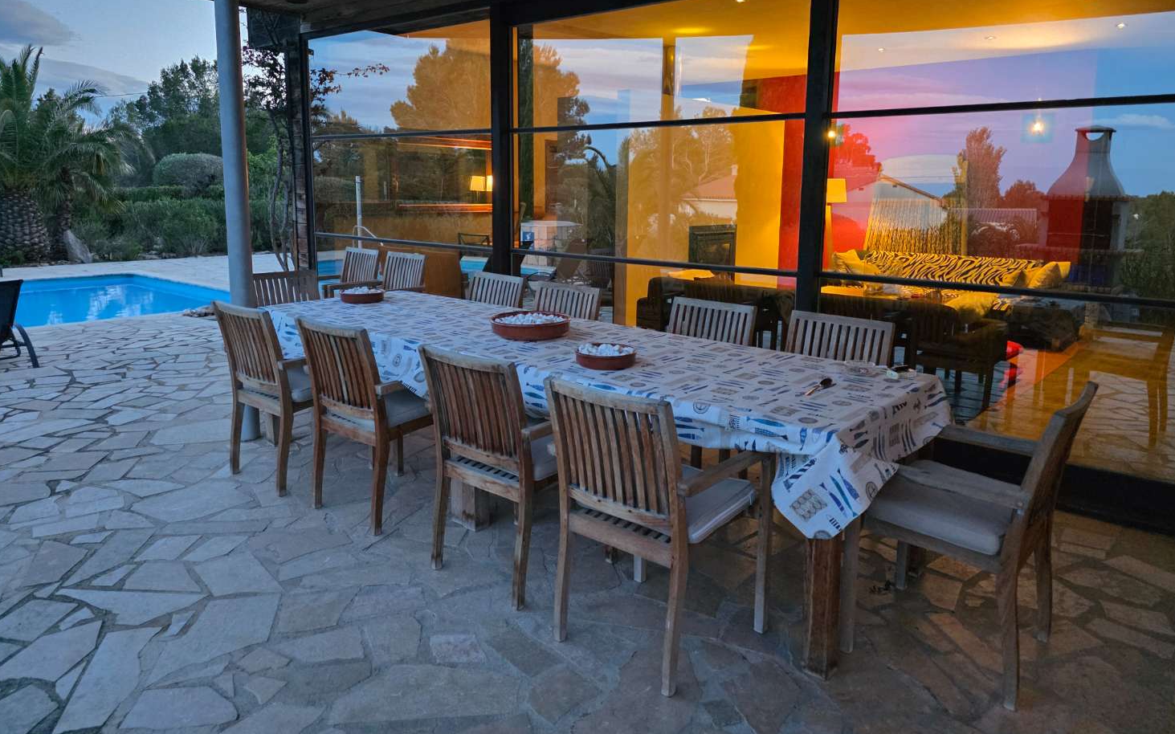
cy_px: 306
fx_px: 800
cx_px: 594
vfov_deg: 49.1
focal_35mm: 25
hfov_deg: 72.6
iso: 2000
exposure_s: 1/100
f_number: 1.7
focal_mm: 6.3
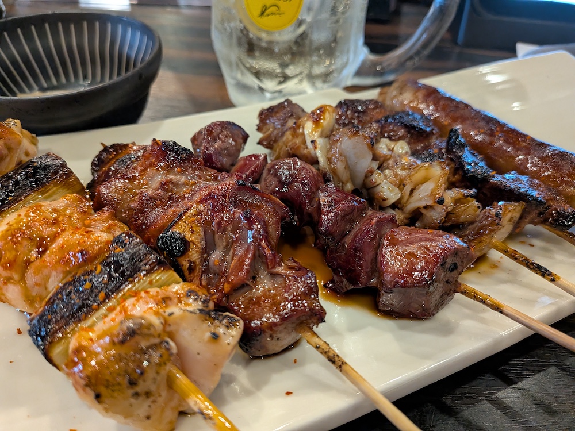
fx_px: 399
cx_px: 288
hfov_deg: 71.6
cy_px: 216
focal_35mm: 24
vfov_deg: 56.8
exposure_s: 1/24
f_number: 1.7
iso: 643
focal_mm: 4.53
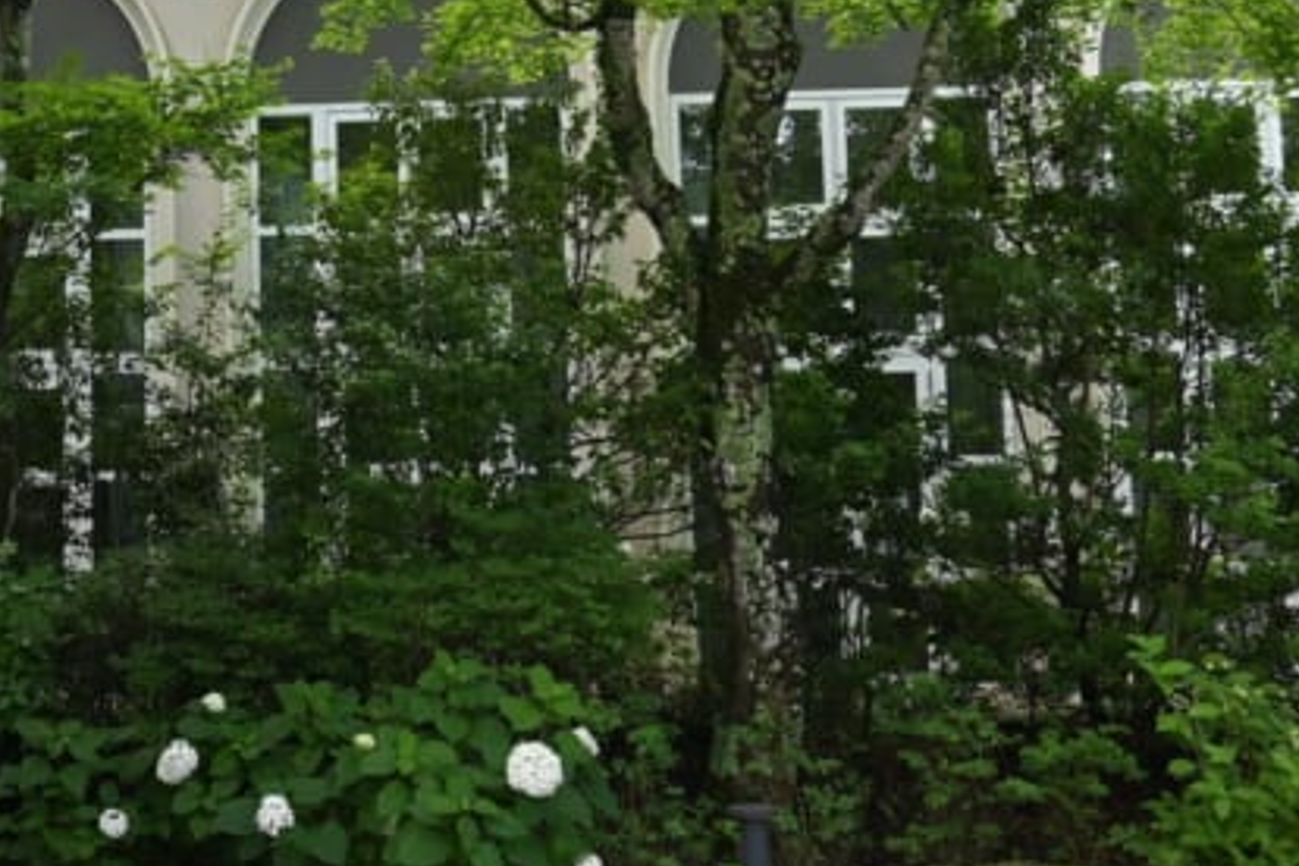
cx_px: 257
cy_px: 325
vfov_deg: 23.3
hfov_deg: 33.5
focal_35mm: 58
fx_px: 2093
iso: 400
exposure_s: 1/160
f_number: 3.5
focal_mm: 16
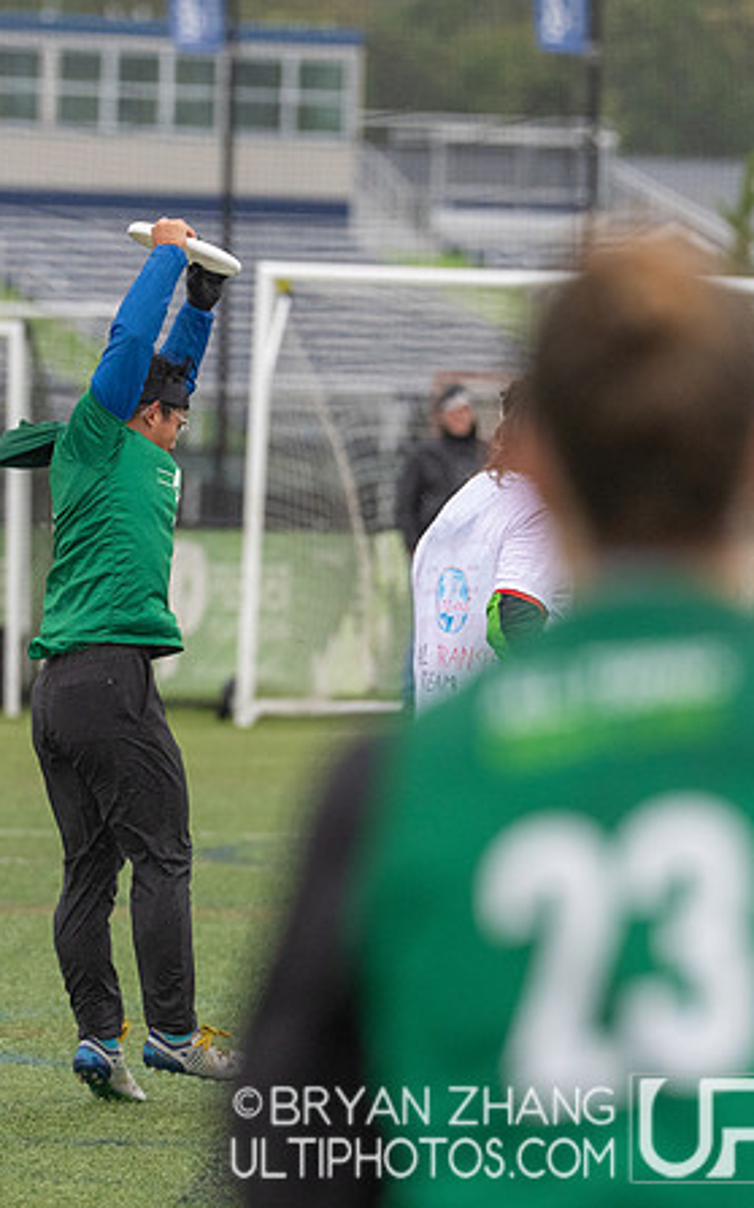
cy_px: 686
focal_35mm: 362
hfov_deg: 3.6
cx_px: 224
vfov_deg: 5.8
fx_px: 11913
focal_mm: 200
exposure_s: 1/1600
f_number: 4
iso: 2500
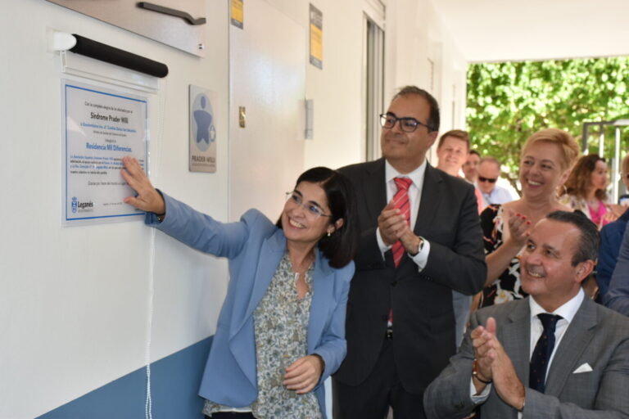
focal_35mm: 51
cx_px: 314
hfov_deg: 38.9
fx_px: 891
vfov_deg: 26.5
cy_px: 210
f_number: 5.6
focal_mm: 34
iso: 180
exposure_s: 1/125
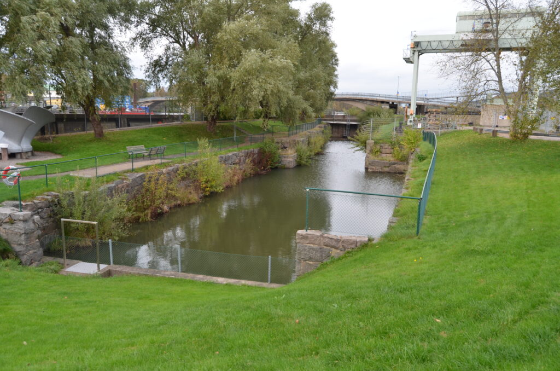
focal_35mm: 27
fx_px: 419
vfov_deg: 47.7
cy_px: 186
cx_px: 280
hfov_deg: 67.5
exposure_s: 1/180
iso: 200
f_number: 6.7
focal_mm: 18
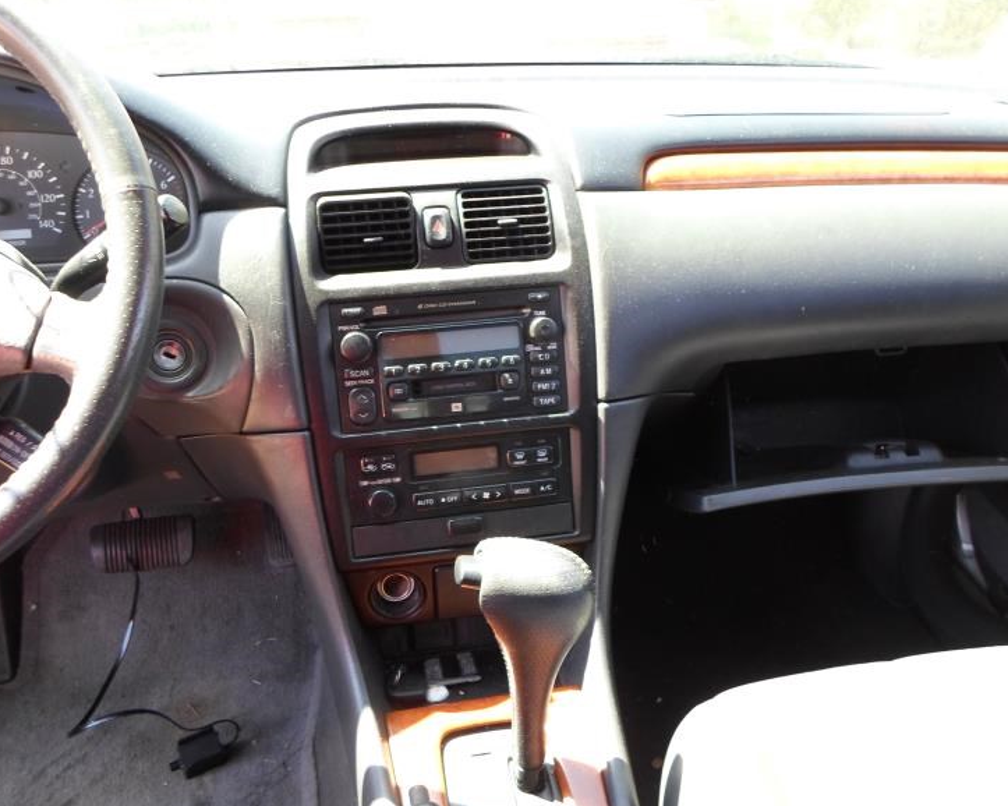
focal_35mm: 27
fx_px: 805
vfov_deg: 53.2
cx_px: 506
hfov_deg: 64.1
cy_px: 411
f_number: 2.5
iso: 80
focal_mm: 4.5
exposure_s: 1/45
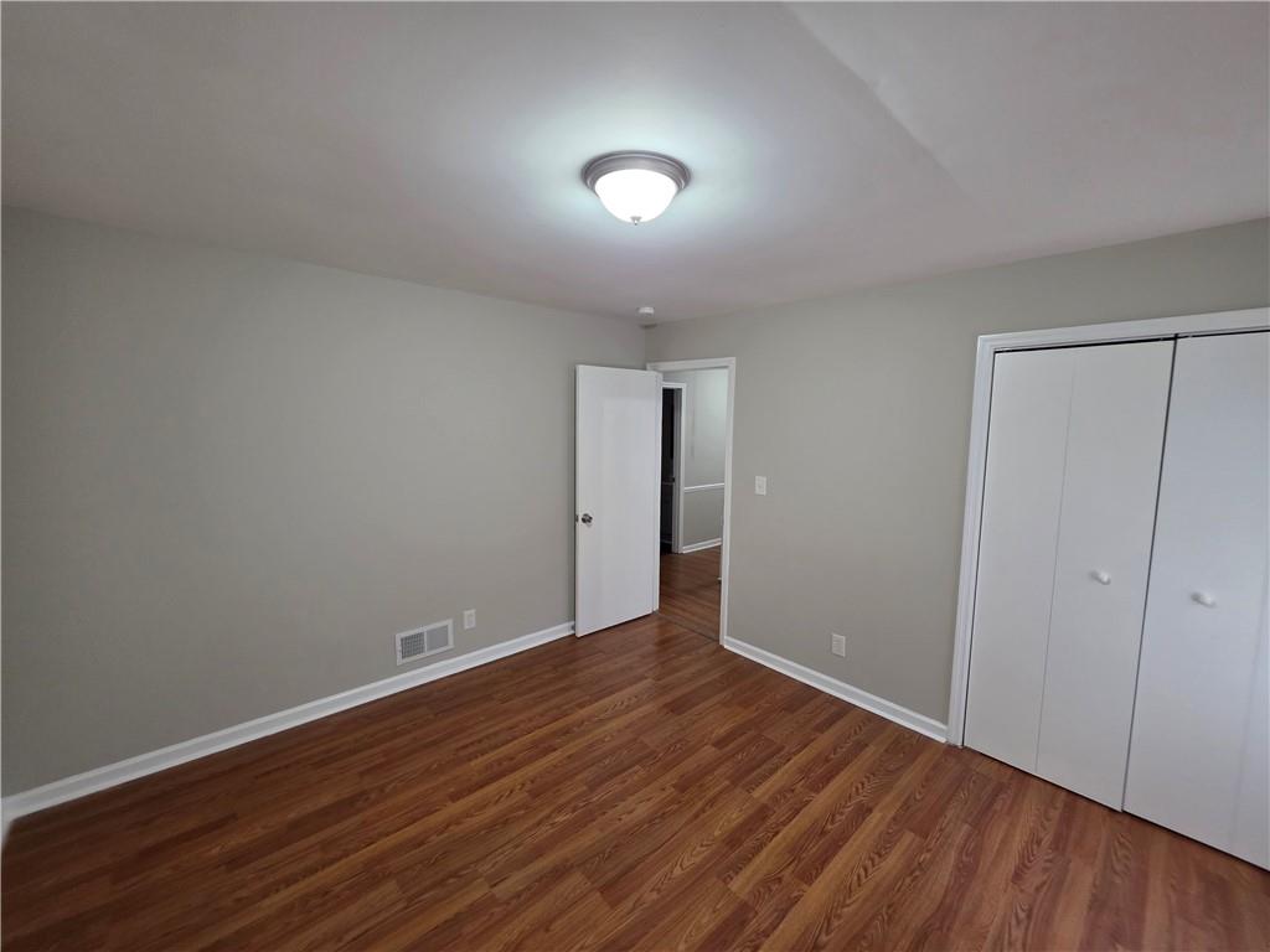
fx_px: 477
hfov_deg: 106.2
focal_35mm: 13
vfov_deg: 89.9
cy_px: 476
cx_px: 635
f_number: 1.9
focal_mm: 2.2
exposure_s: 1/60
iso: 200
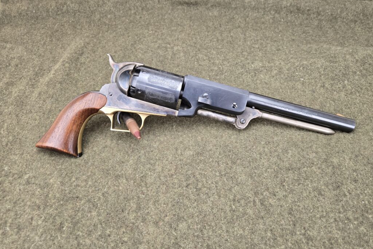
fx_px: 249
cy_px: 118
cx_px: 186
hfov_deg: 73.8
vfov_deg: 53.1
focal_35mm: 24
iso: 160
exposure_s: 1/120
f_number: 1.8
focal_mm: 5.4
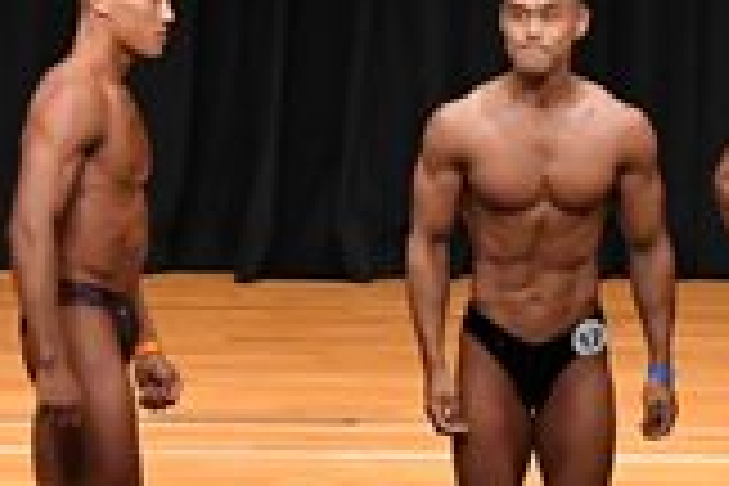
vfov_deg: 3.3
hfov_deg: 5.0
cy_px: 220
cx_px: 466
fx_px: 8423
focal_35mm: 416
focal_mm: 58
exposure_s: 1/400
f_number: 5.6
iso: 4000
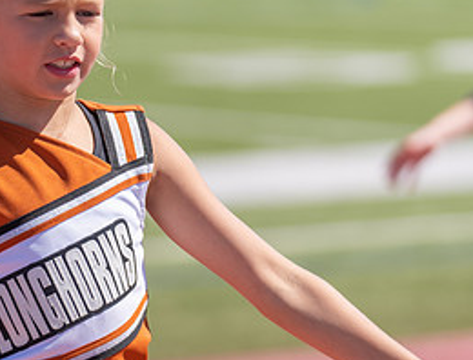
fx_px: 4205
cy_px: 189
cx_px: -8
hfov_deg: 6.4
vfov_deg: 4.9
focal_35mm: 306
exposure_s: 1/2000
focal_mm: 126
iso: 100
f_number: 2.8
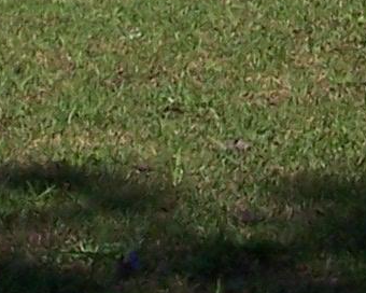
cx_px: 545
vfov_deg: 5.3
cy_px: -518
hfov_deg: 6.8
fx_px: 3044
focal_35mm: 281
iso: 80
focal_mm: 6.3
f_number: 4
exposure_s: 1/1000
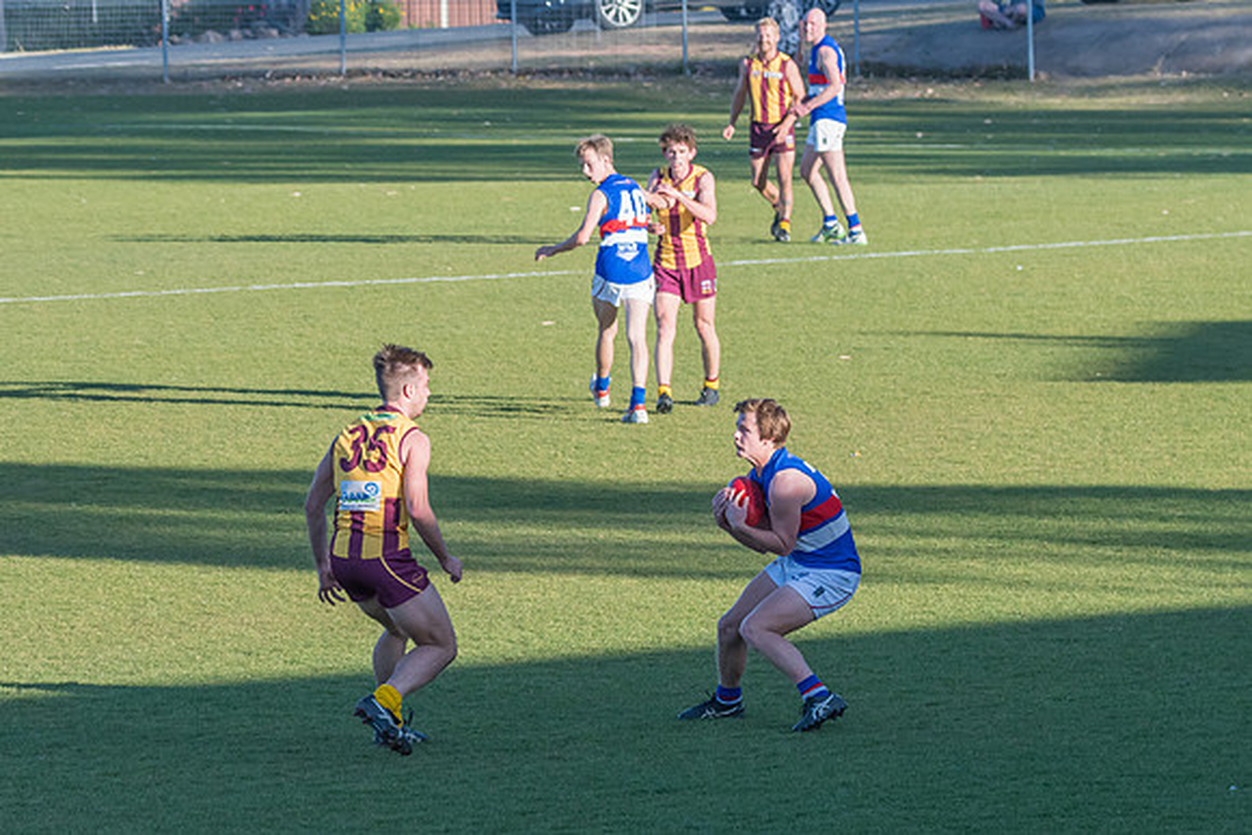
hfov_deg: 6.4
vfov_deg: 4.3
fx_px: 11238
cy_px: 476
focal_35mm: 323
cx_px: 746
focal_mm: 170
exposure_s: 1/1250
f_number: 8
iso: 800
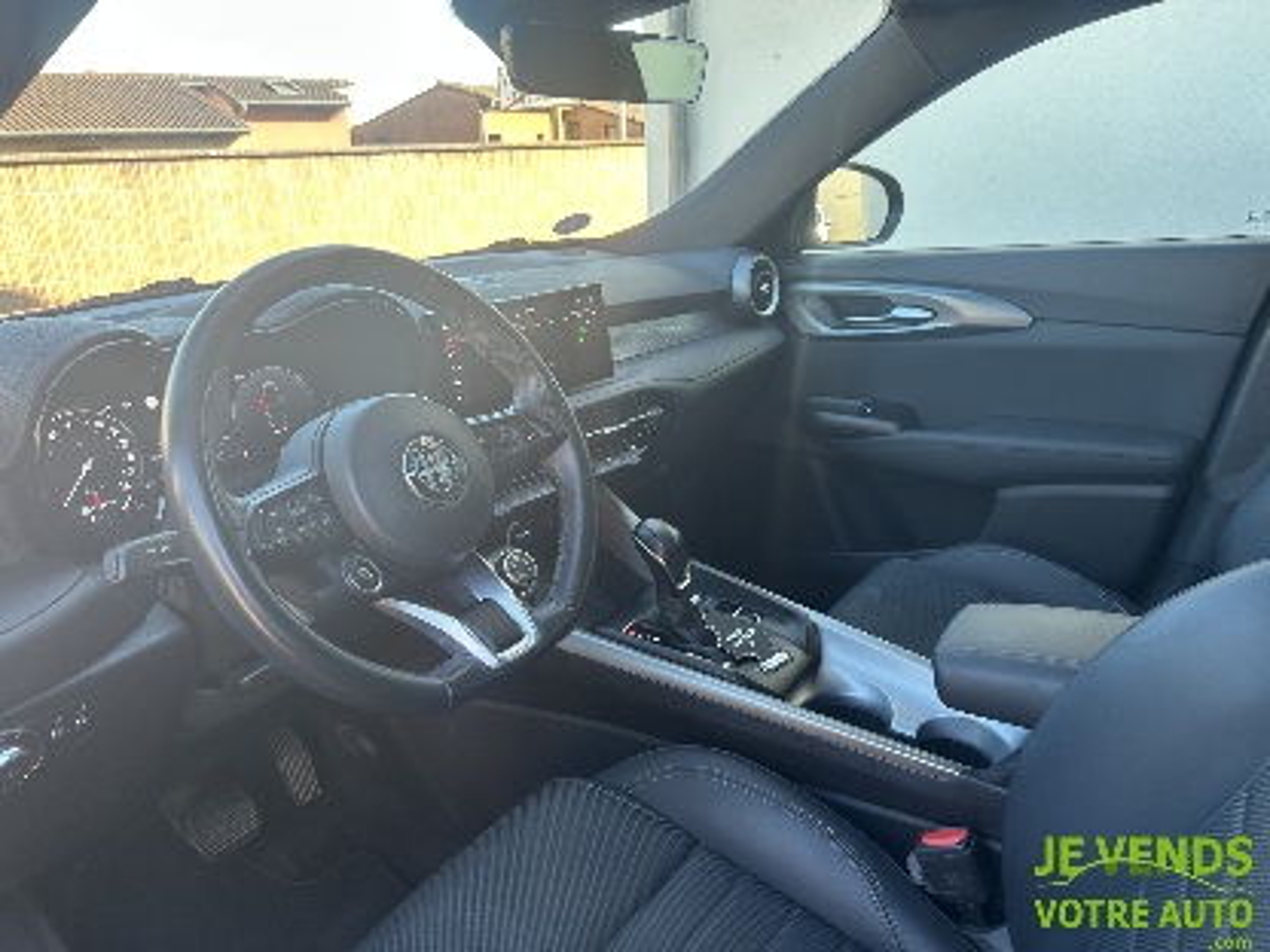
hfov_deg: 67.3
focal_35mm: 26
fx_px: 954
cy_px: 476
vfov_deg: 53.1
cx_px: 635
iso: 50
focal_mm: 5.7
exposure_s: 1/121
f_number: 1.5
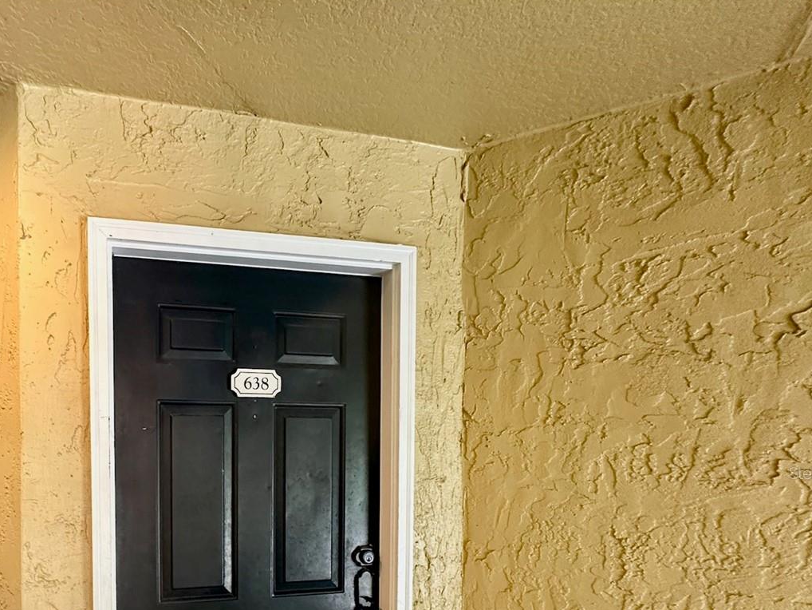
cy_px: 473
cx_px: 227
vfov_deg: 57.3
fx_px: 516
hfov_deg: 72.3
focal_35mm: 22
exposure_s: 1/60
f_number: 2.2
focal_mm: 2.22
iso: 320
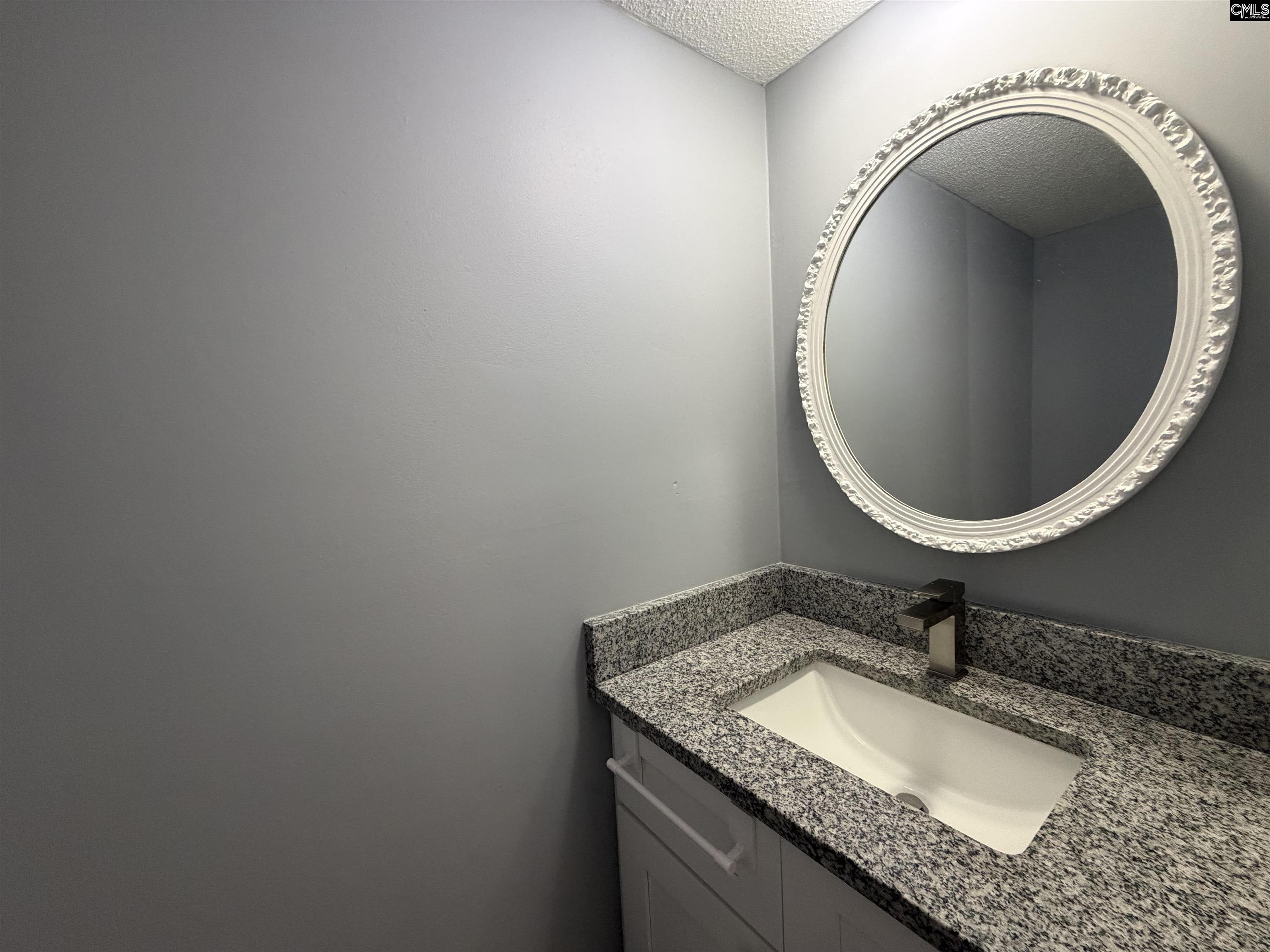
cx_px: 635
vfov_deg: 85.7
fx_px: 514
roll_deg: +4.2
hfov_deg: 102.1
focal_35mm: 14
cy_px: 476
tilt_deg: -4.3
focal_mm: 2.22
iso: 320
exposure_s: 1/60
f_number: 2.2
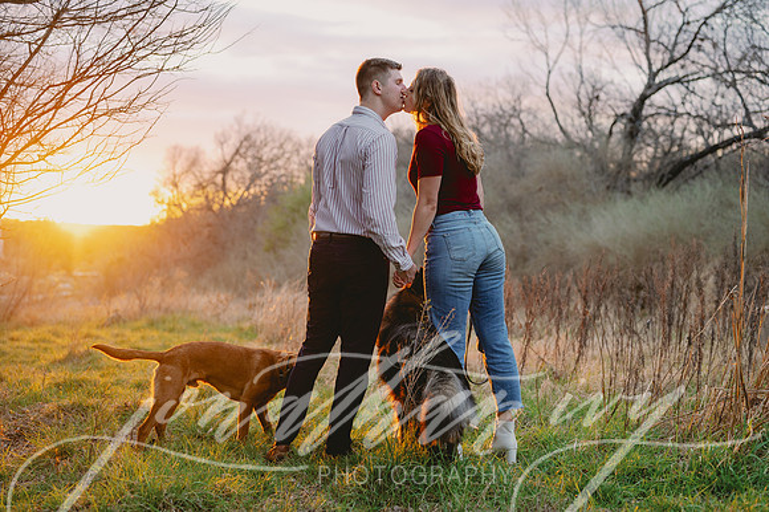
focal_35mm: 50
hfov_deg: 39.6
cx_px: 384
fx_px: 1067
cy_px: 256
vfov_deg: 27.0
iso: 800
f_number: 2.8
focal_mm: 50
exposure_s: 1/640
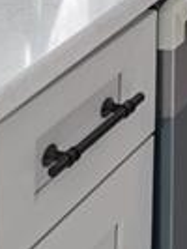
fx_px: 906
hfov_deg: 9.0
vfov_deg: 12.4
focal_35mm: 126
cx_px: 602
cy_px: -344
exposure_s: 1/10
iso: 320
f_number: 9
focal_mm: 17
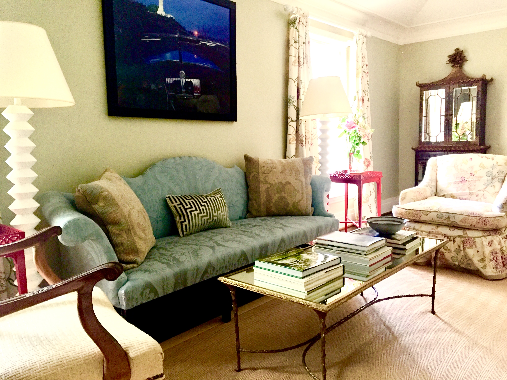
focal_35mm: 29
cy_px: 190
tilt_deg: -7.4
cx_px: 254
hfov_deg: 61.7
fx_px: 425
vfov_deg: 48.2
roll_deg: +0.9
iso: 200
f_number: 2.2
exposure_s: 1/30
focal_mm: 4.15
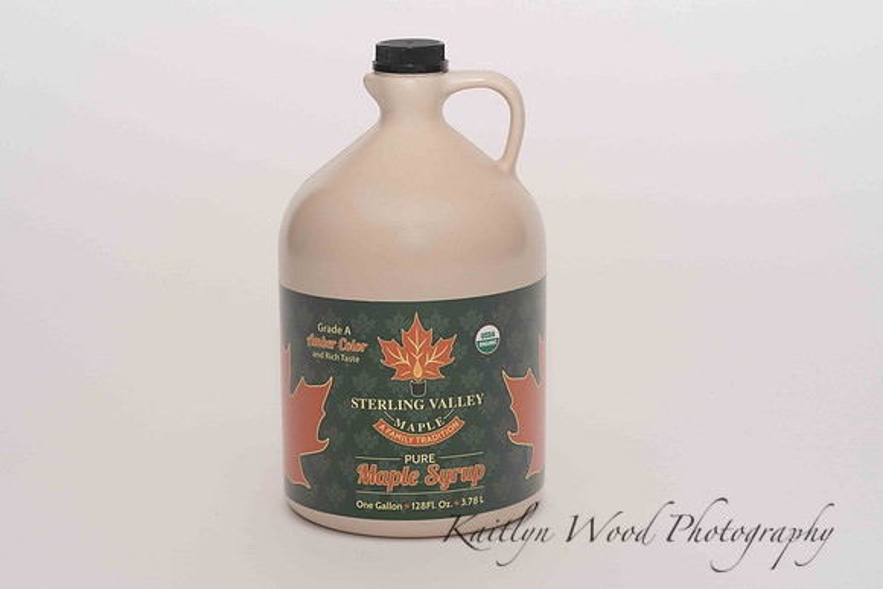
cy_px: 294
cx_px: 442
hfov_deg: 23.5
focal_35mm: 86
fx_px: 2121
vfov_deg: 15.8
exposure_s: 1/100
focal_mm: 85
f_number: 13
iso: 400
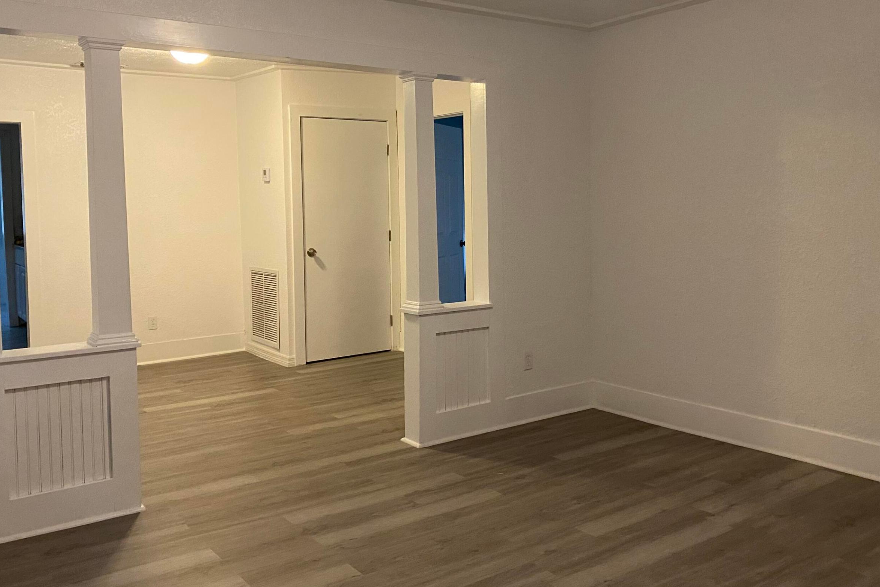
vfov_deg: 39.7
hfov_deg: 57.2
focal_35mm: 33
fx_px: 807
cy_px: 224
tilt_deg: -4.2
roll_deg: +0.6
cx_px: 469
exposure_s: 1/60
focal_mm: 4.25
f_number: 1.8
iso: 400
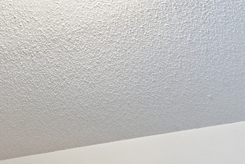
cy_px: 327
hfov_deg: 29.4
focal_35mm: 66
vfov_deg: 16.1
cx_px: 30
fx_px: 449
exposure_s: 1.6
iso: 400
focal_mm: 16
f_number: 10
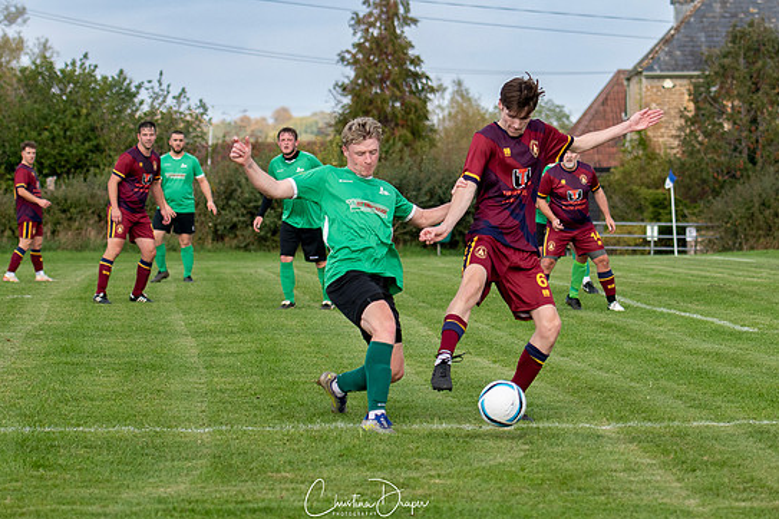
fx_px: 3332
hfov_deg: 13.3
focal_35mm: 154
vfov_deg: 8.9
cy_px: 258
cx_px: 444
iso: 320
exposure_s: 1/2500
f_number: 2.8
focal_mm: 70
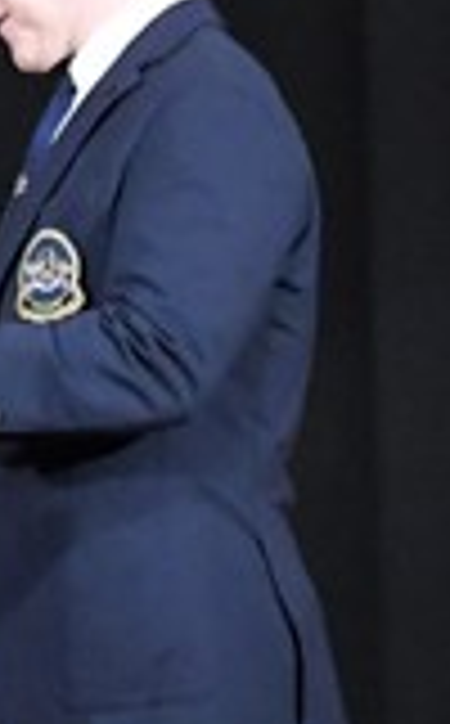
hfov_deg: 1.4
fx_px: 18114
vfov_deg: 2.3
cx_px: 34
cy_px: 513
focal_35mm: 919
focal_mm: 125
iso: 8000
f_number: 5.6
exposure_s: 1/400
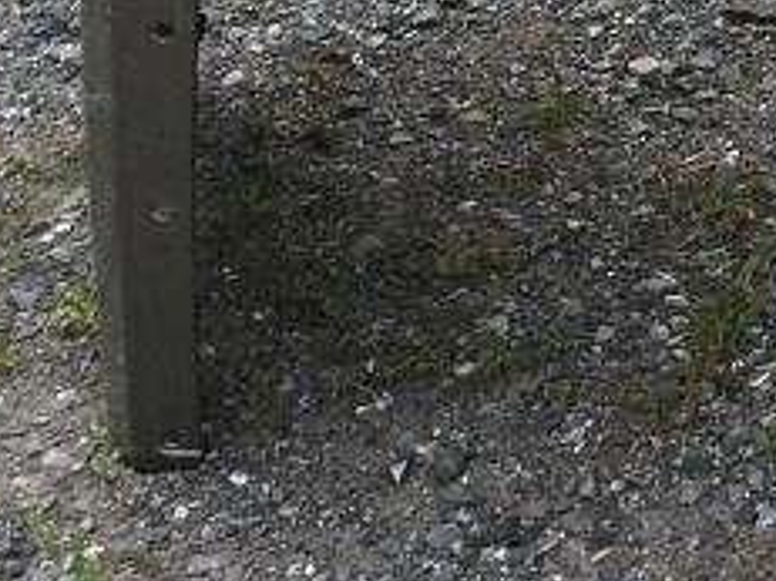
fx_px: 3607
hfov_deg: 10.7
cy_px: -60
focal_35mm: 161
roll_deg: -1.1
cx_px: 1777
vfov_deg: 9.1
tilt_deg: -32.9
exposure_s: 1/1040
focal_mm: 4.15
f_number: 2.2
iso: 25
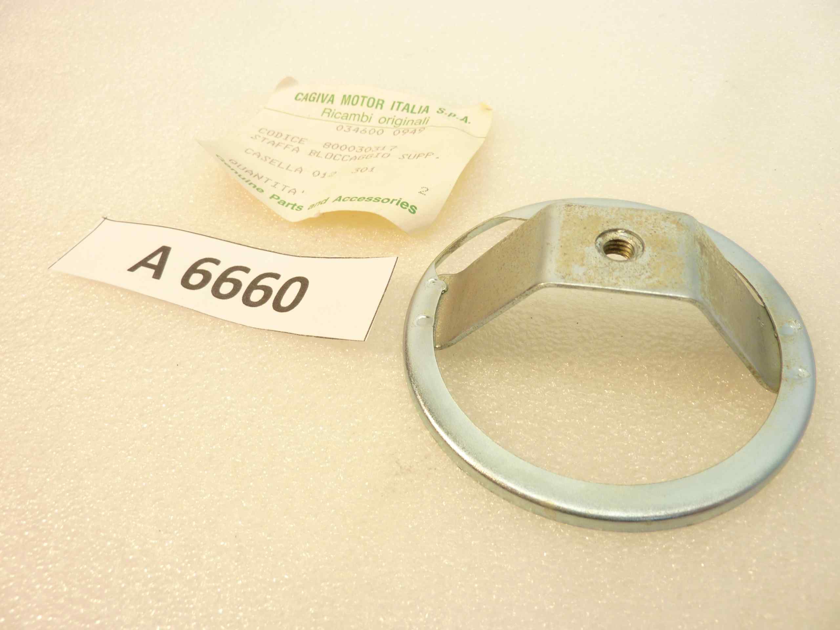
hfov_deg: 69.4
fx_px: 607
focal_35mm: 25
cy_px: 315
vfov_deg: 54.9
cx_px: 420
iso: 80
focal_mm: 4.1
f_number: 3.3
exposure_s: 1/30
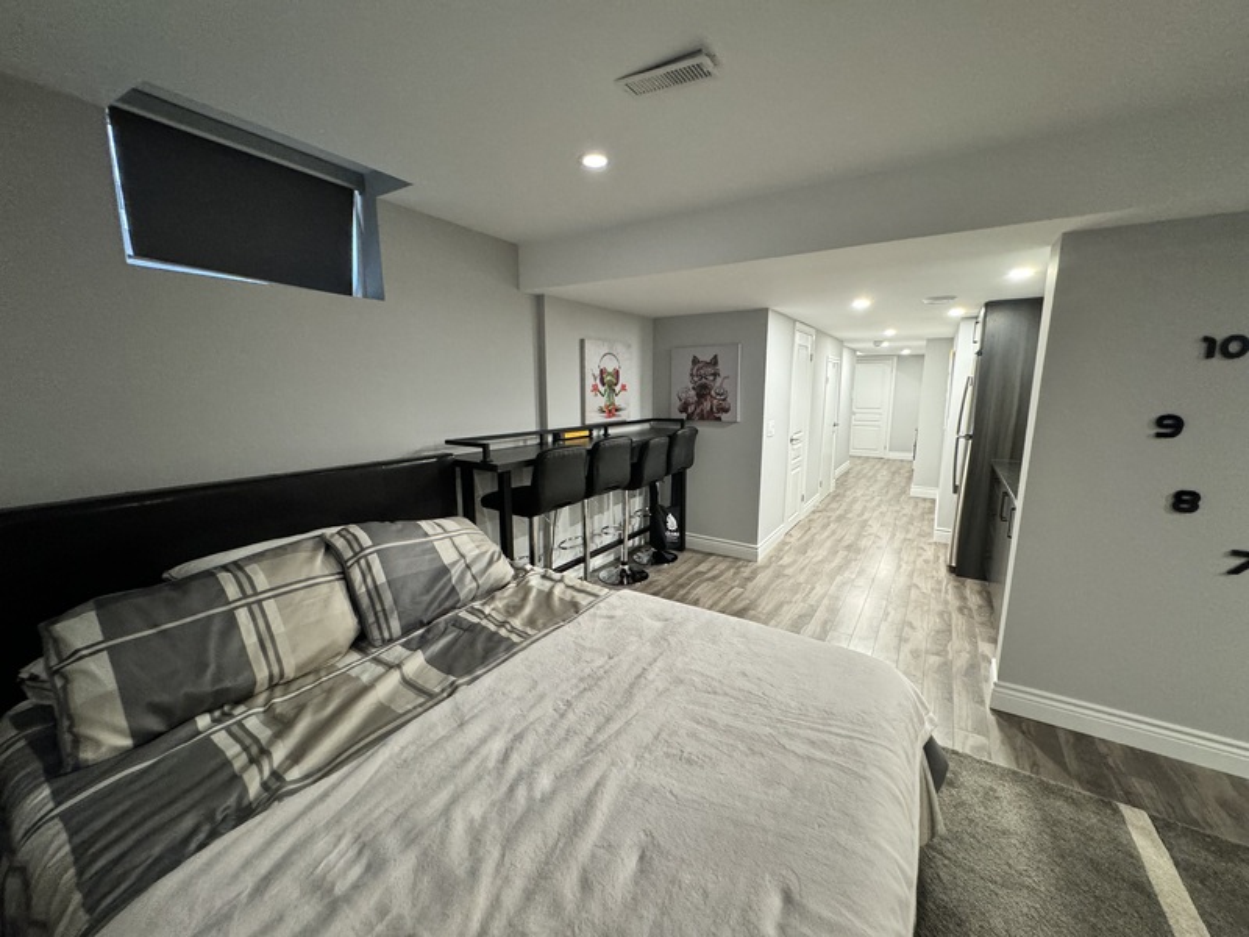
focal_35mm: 14
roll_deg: -0.3
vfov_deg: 85.7
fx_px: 505
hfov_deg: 102.1
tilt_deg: -8.6
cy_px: 468
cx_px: 624
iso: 640
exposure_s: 1/60
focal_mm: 2.22
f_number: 2.2
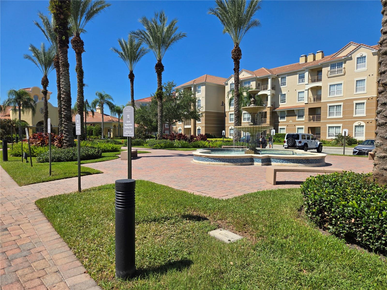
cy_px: 145
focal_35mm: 23
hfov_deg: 73.9
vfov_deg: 58.9
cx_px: 194
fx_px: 257
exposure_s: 1/2397
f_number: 1.8
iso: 25
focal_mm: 5.4
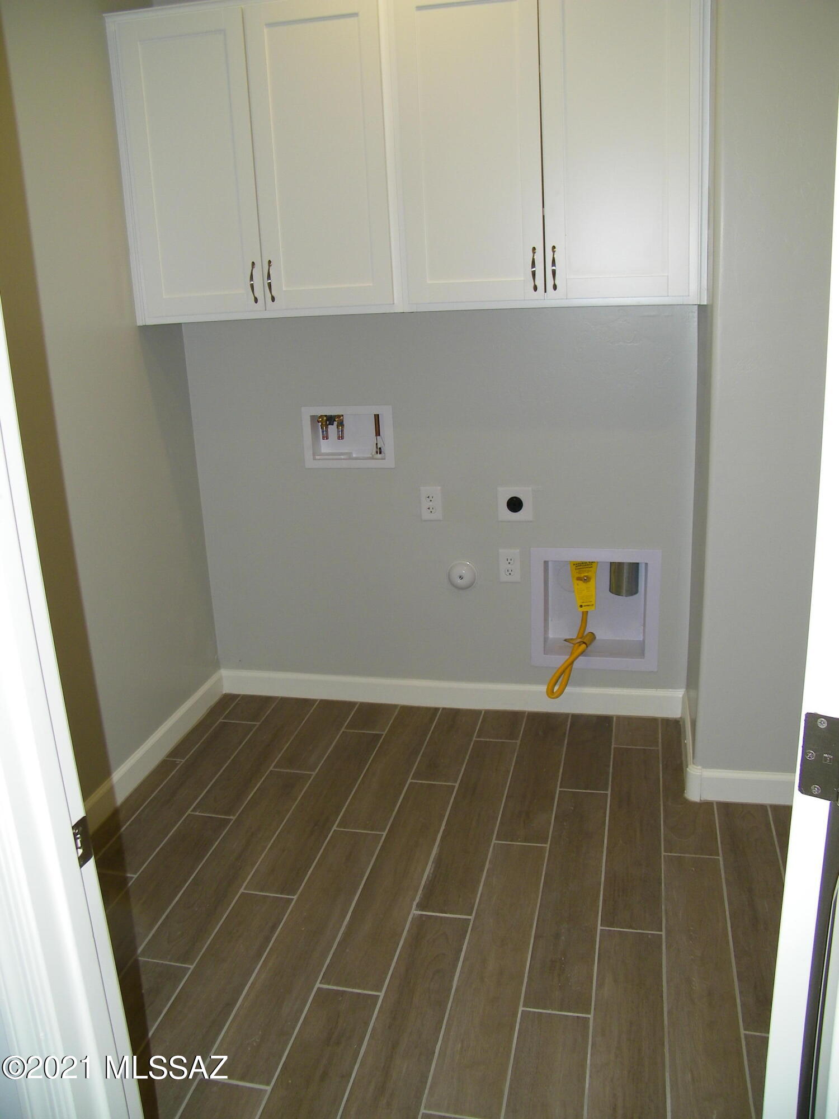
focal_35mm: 28
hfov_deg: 49.7
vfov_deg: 63.4
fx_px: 905
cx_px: 420
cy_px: 560
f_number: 3.5
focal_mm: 5
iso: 80
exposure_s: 1/30
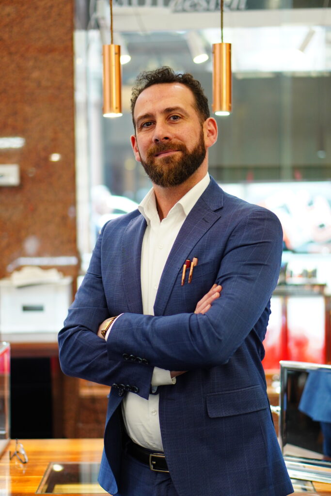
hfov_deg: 18.2
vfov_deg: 27.0
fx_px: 1034
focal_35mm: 75
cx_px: 166
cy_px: 248
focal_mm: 50
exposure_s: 1/125
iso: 500
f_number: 1.8
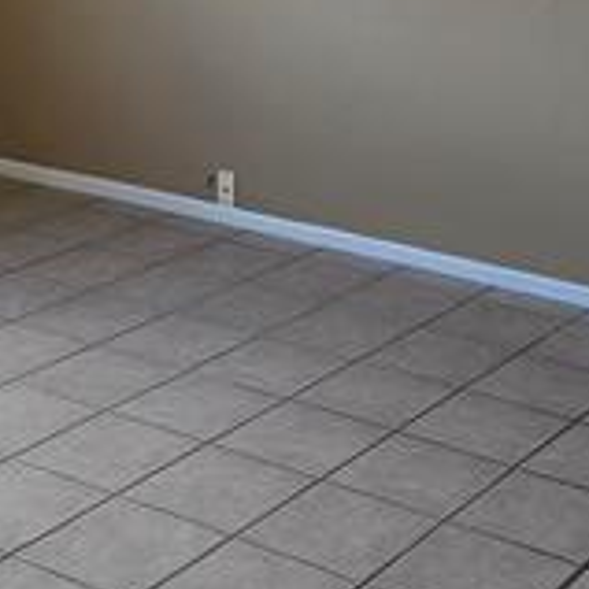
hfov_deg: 21.1
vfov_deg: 20.5
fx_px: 1579
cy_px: 13
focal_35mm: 82
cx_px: 322
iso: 80
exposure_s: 1/180
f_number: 1.7
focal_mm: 6.3
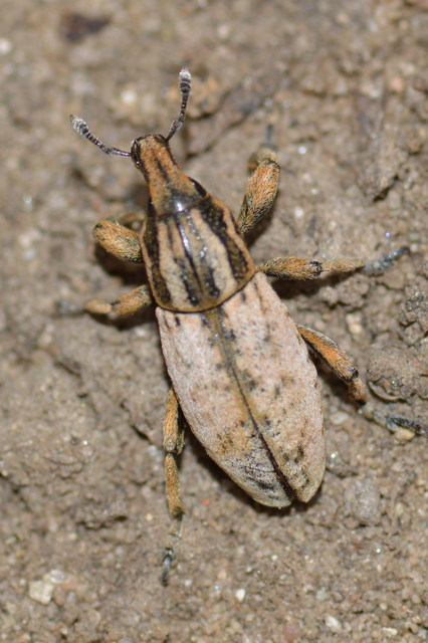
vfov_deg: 13.7
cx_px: 214
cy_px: 322
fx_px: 2678
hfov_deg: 9.1
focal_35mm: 150
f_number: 13
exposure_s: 1/200
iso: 100
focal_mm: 100
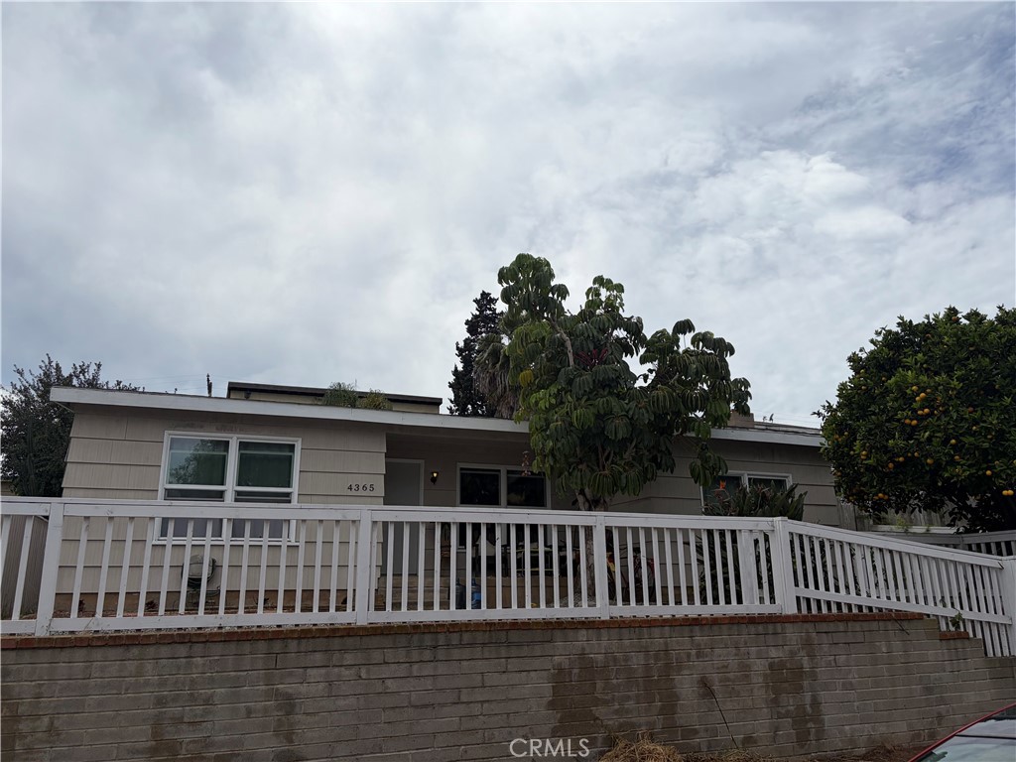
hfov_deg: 67.3
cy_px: 381
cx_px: 508
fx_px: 763
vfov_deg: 53.1
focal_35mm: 26
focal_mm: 5.96
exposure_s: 1/11905
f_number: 1.6
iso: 50
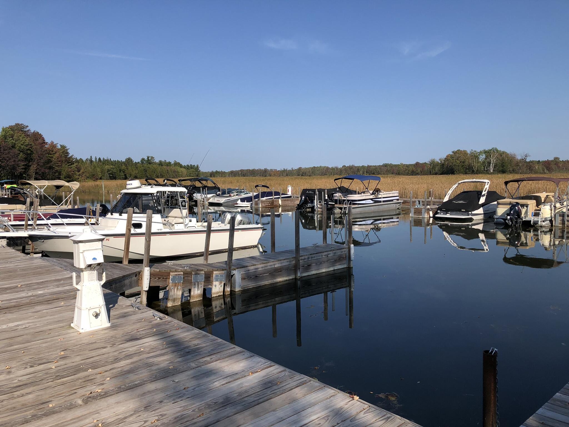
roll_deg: +1.3
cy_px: 214
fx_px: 460
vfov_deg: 49.7
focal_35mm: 28
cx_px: 284
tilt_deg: -5.1
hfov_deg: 63.4
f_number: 1.8
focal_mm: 3.99
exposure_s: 1/2404
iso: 20
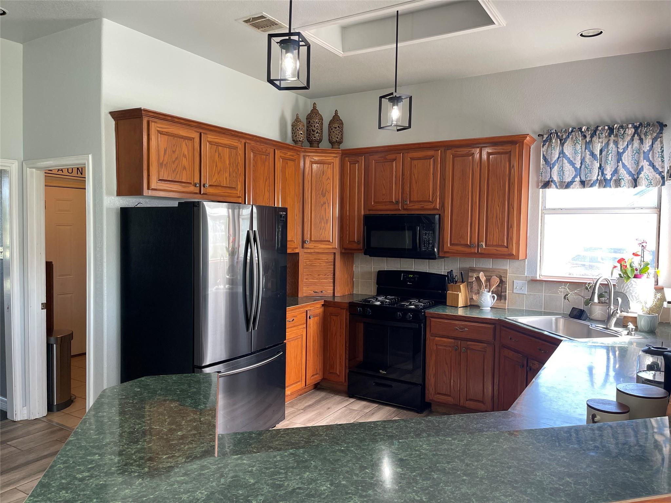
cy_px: 252
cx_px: 336
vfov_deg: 54.9
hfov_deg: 69.4
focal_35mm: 25
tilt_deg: -2.8
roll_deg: -0.4
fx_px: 485
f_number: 1.6
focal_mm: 5.1
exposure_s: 1/120
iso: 125
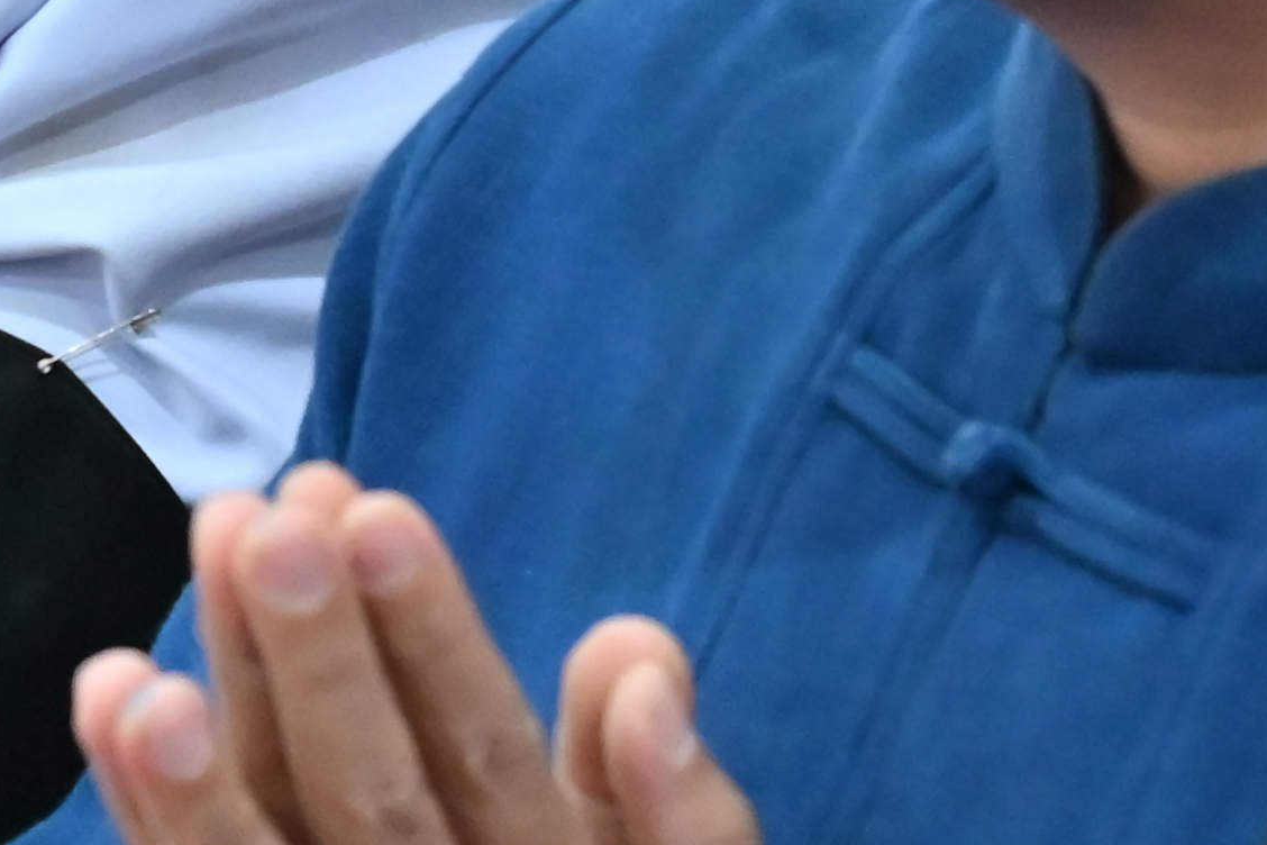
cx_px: -185
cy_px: -566
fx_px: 8305
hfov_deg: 8.6
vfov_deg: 5.7
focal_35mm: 236
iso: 3200
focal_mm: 44
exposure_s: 1/125
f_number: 4
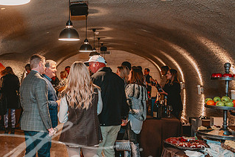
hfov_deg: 41.4
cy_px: 80
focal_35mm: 44
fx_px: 287
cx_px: 30
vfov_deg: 30.5
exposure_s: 1/60
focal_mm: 24
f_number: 3.5
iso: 3200
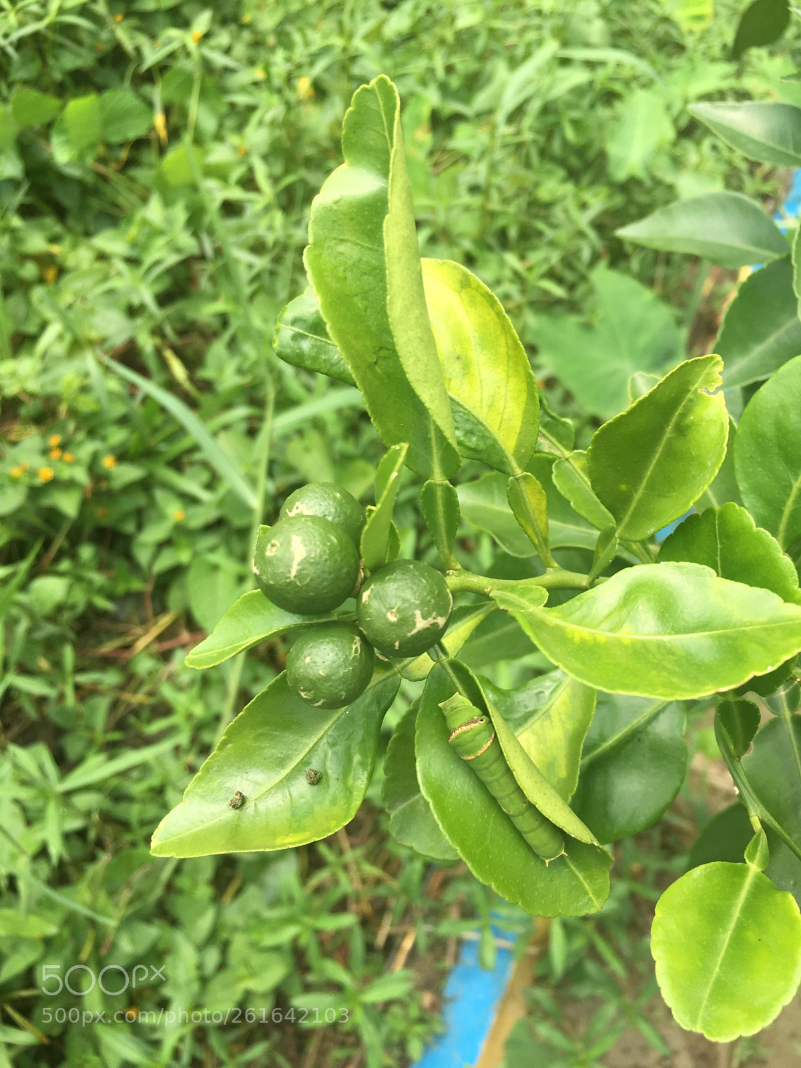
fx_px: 895
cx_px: 400
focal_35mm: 29
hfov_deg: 48.2
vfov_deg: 61.7
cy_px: 534
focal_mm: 4.15
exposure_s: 1/545
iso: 25
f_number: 2.2
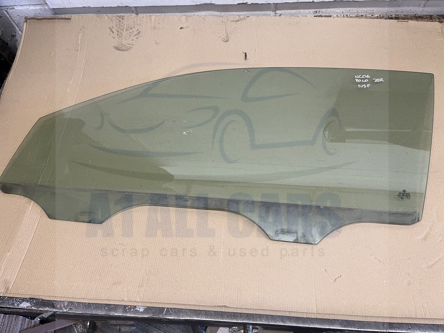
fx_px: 333
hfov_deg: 67.3
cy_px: 166
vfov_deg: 53.1
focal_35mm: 26
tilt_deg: -60.6
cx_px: 222
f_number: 1.6
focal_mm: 5.1
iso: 100
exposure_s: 1/50
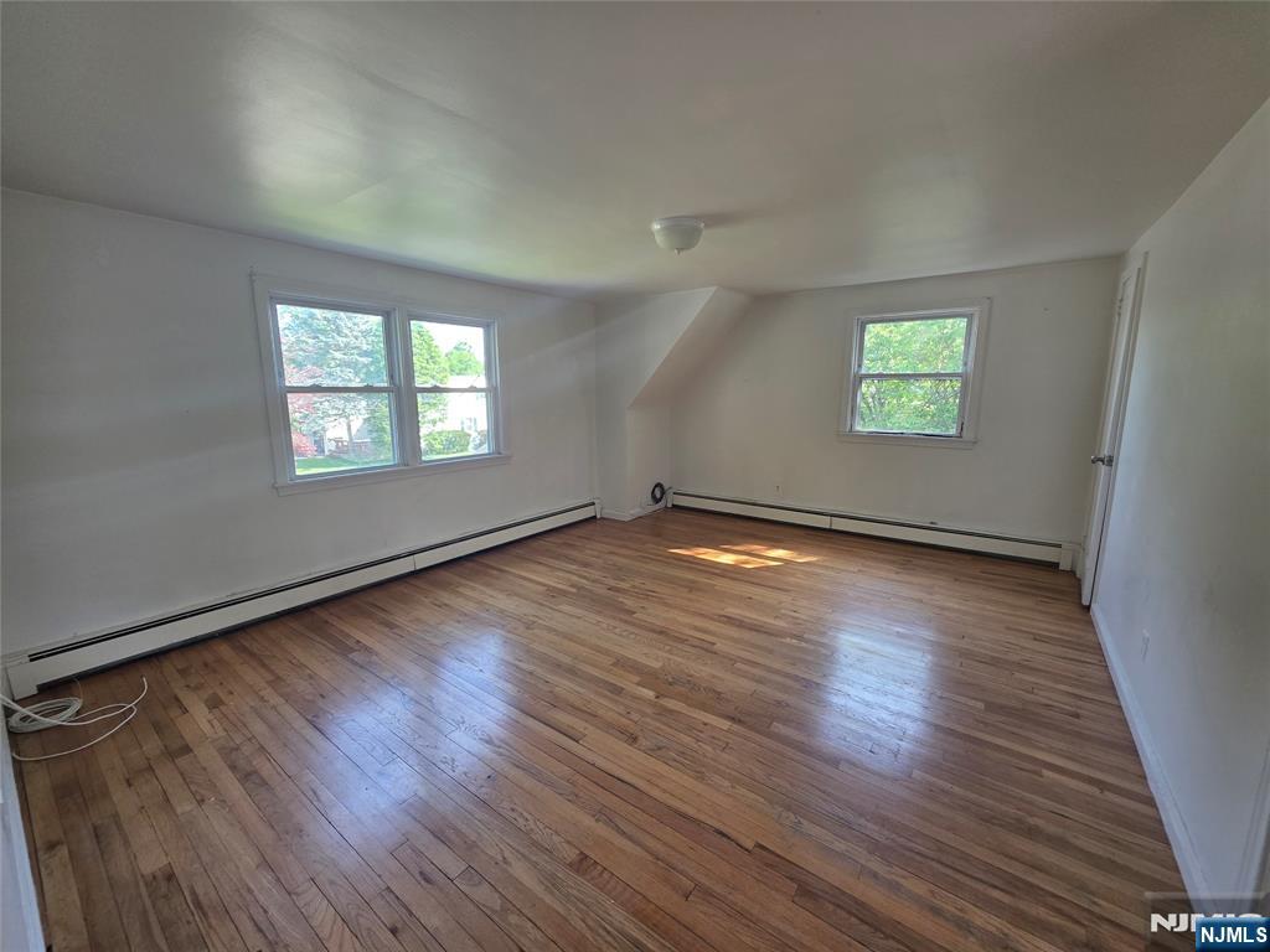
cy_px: 476
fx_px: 477
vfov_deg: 89.9
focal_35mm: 13
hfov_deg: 106.2
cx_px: 635
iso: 125
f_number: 1.9
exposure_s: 1/120
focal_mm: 2.2
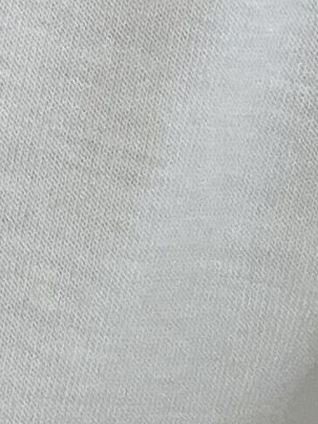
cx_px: -658
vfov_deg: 8.8
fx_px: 2327
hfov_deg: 7.0
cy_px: -803
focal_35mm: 190
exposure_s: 1/121
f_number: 1.9
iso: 50
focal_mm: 2.69
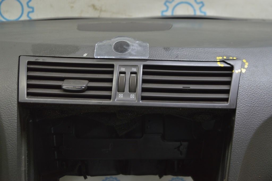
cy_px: 90
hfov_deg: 33.4
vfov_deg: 22.6
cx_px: 136
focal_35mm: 60
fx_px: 453
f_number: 5.6
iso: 400
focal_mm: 40
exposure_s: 1/20
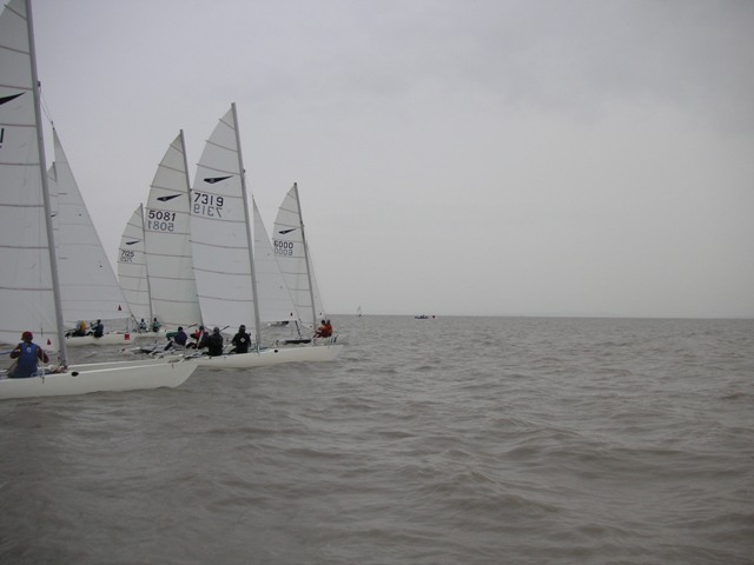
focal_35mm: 37
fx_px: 806
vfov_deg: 38.7
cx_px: 377
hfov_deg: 50.1
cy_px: 282
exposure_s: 1/350
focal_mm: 6.1
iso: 50
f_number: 2.8
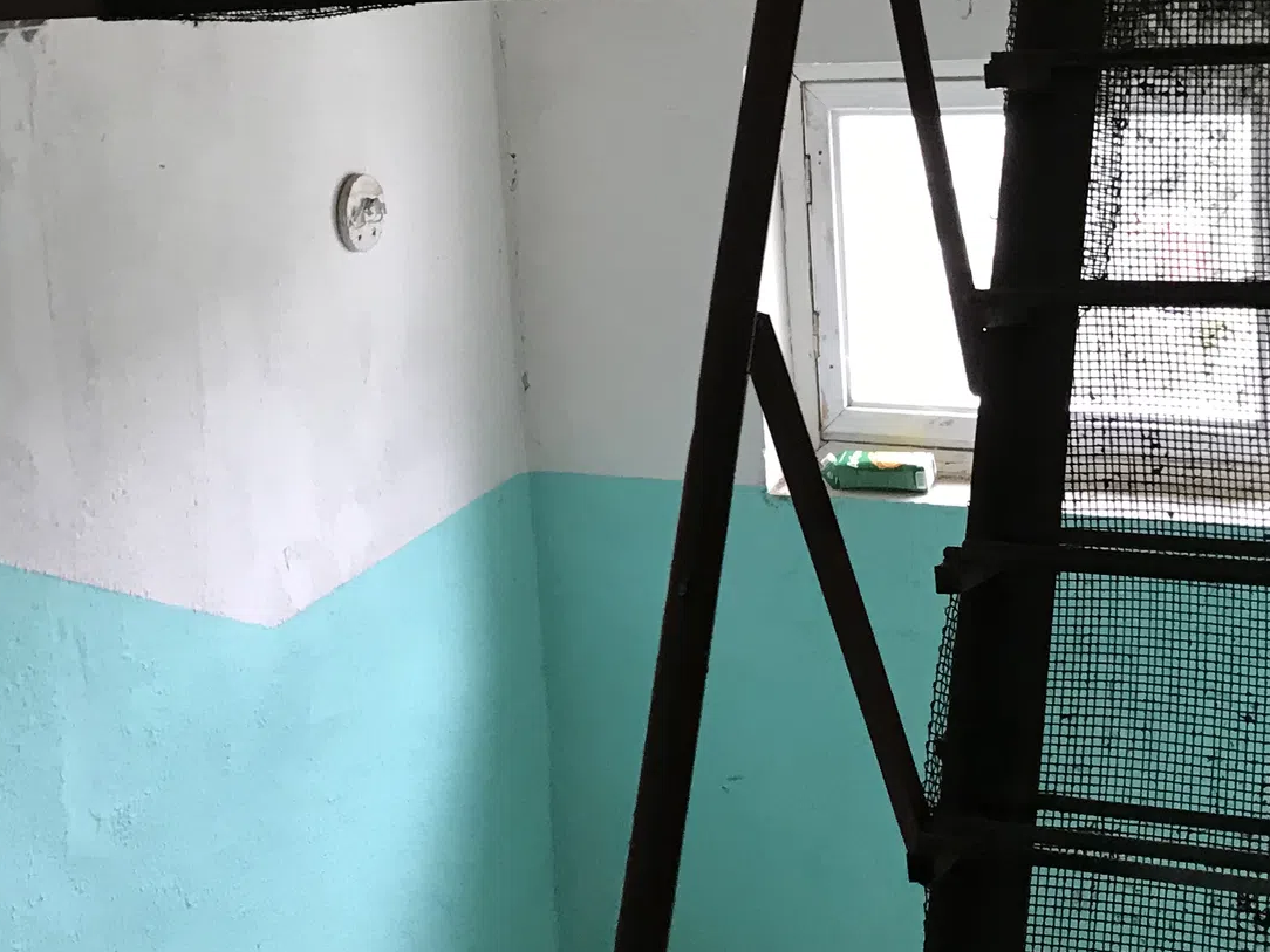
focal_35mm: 62
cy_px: 180
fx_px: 2275
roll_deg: +0.5
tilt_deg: -4.3
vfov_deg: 23.3
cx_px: 474
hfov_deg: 31.1
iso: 50
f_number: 1.8
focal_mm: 3.99
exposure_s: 1/17
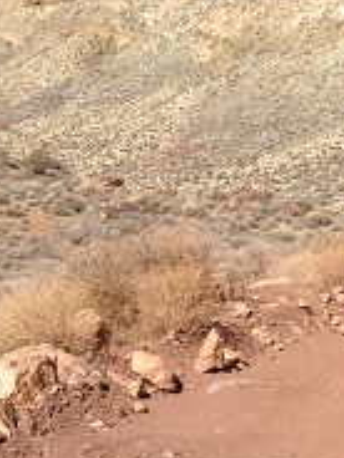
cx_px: 421
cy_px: 144
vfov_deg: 17.2
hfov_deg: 12.7
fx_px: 1511
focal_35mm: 114
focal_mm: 4.28
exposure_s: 1/2907
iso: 50
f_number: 2.4
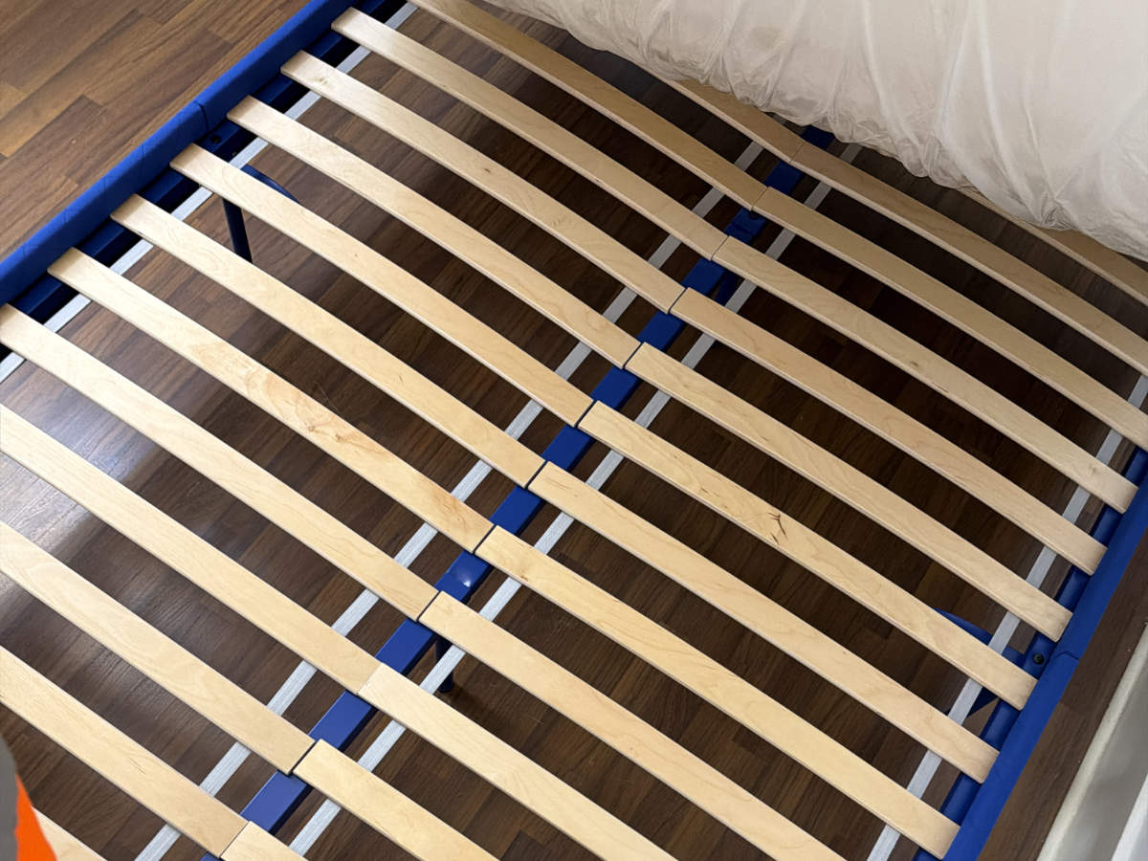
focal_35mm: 24
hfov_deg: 71.6
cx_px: 574
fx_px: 796
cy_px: 430
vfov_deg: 56.8
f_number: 1.8
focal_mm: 6.8
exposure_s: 1/98
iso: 200
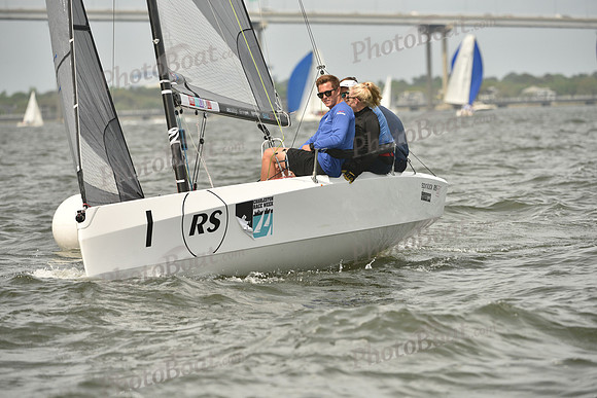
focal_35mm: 290
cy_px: 199
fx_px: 4810
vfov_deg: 4.7
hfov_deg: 7.1
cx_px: 298
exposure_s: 1/1600
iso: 320
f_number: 5.6
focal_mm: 290
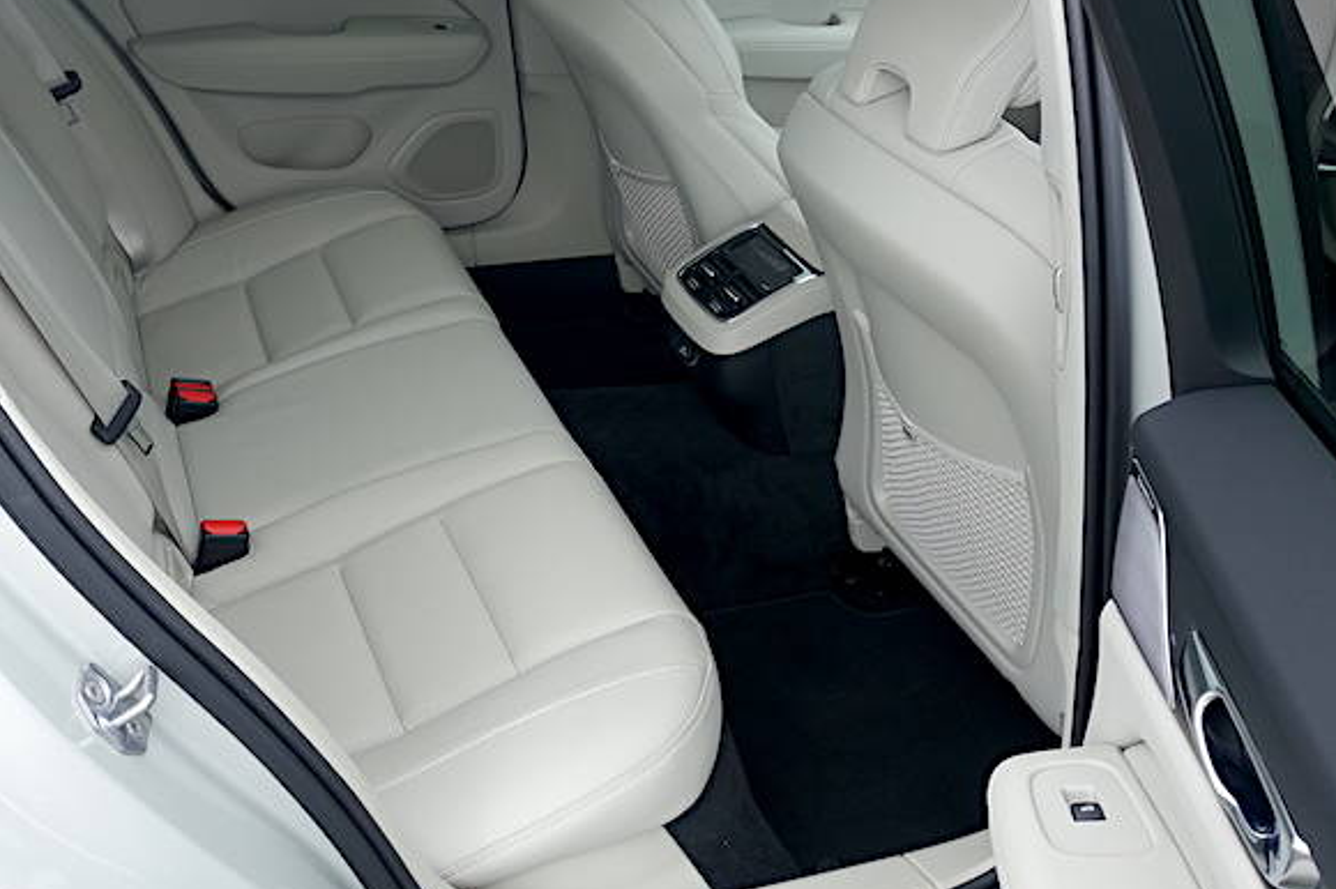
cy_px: 411
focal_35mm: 40
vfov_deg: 33.3
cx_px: 551
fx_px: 1484
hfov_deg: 48.3
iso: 125
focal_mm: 10.51
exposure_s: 1/80
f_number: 5.6
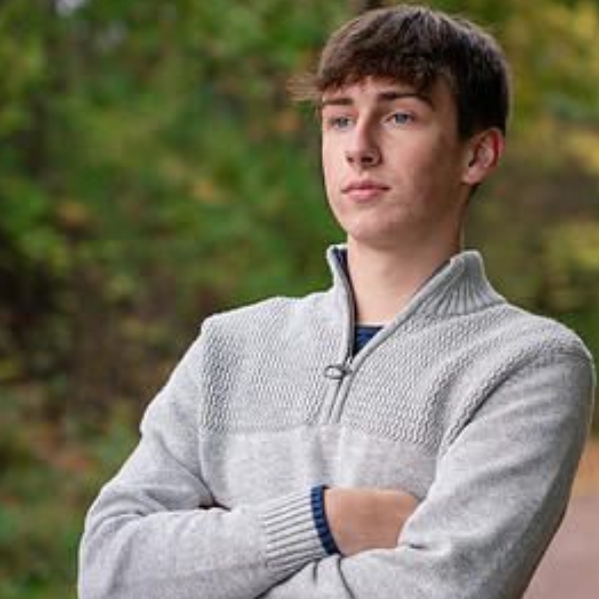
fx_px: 3132
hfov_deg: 10.9
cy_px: 317
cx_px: 546
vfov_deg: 10.9
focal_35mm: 160
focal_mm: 85
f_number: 3.5
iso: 640
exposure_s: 1/160
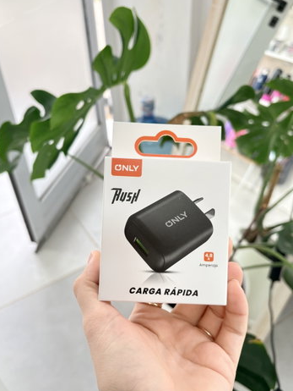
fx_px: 338
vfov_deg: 59.9
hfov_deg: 46.8
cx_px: 151
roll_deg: +1.4
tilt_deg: -39.5
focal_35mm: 30
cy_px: 202
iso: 125
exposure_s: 1/108
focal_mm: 5.96
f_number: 1.6
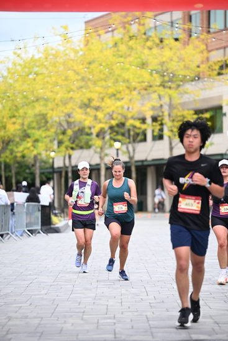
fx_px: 1282
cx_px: 114
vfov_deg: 15.2
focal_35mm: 135
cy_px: 170
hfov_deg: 10.2
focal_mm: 135
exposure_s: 1/1600
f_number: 2.8
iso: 640
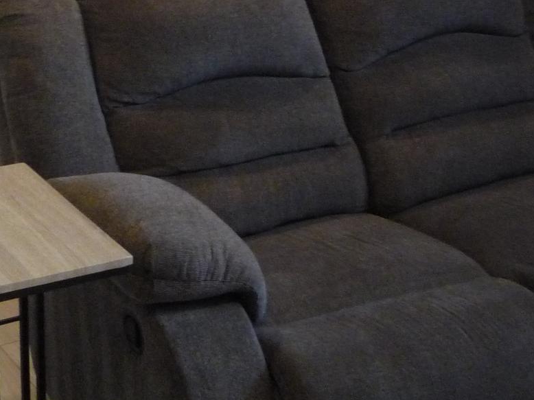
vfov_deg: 17.8
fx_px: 1218
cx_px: 76
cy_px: -78
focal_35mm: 79
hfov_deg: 24.2
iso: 400
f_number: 3.3
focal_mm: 5.2
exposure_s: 1/20
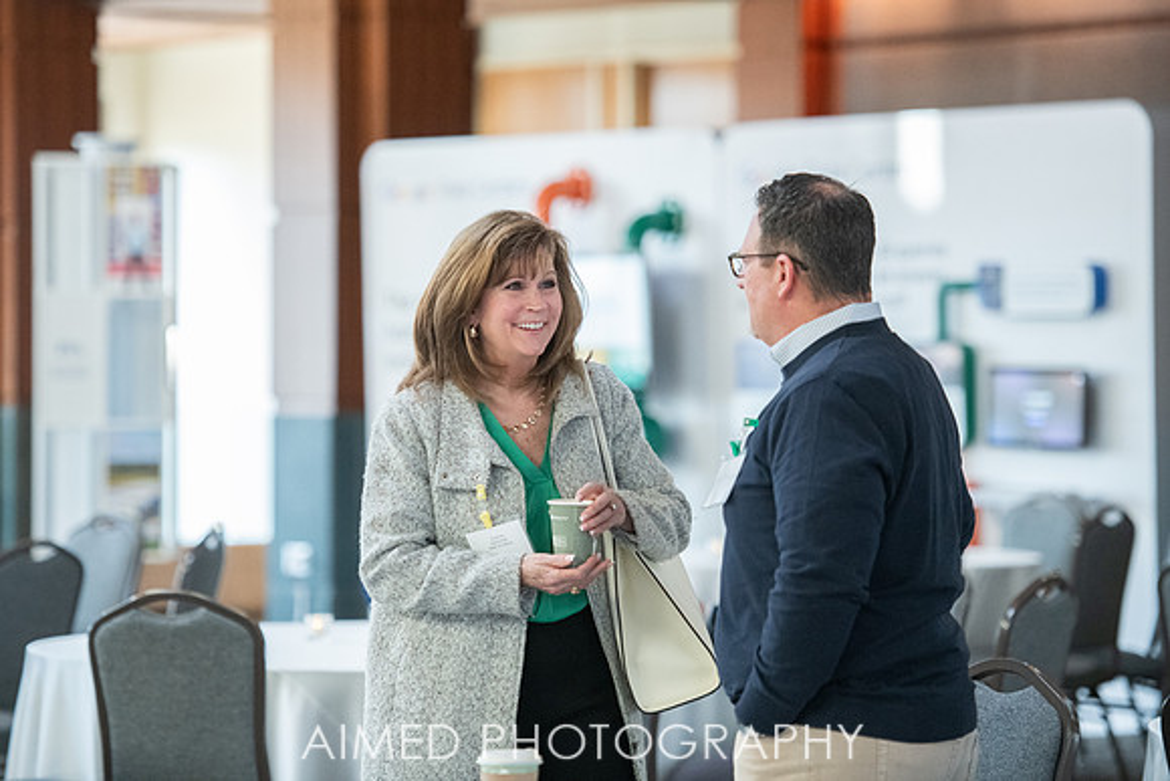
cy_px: 361
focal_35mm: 147
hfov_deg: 14.0
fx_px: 4770
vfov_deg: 9.4
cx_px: 540
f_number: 2.8
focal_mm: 135
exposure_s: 1/200
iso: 3200
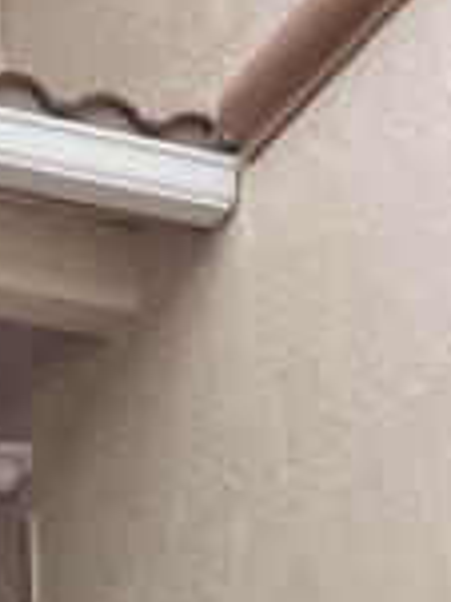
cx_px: -40
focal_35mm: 124
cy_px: 873
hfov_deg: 11.8
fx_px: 2157
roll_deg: +1.0
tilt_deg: +13.7
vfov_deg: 14.9
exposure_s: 1/1009
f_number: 1.5
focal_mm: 5.7
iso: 50
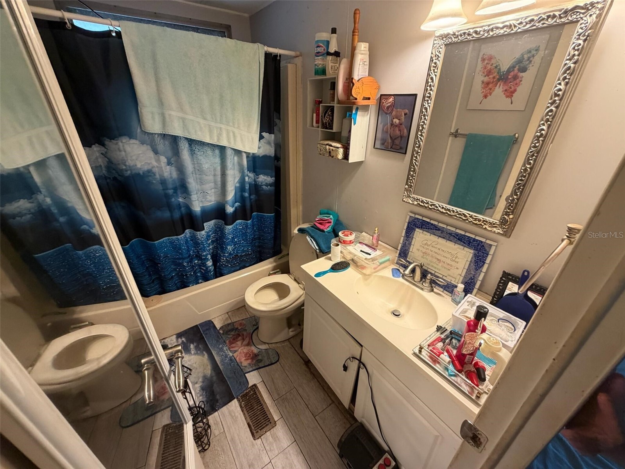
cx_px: 312
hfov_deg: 102.1
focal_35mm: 14
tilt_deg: -26.8
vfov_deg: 85.7
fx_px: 253
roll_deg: +0.1
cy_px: 234
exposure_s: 1/60
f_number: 2.2
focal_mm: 2.22
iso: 320
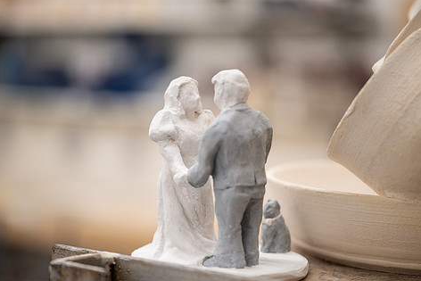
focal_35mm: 86
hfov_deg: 23.6
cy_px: 169
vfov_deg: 15.9
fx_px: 1006
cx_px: 214
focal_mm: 70
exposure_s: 1/160
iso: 640
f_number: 2.8
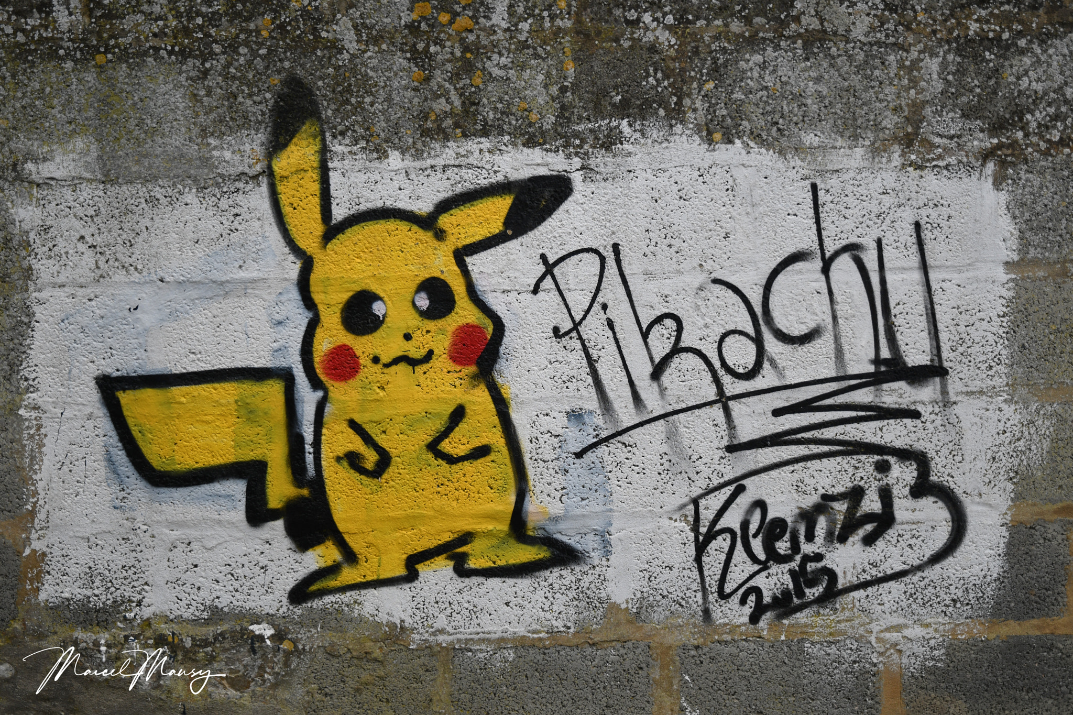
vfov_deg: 33.0
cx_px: 536
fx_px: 1207
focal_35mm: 40
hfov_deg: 47.9
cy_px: 358
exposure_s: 1/1250
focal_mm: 27
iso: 160
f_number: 3
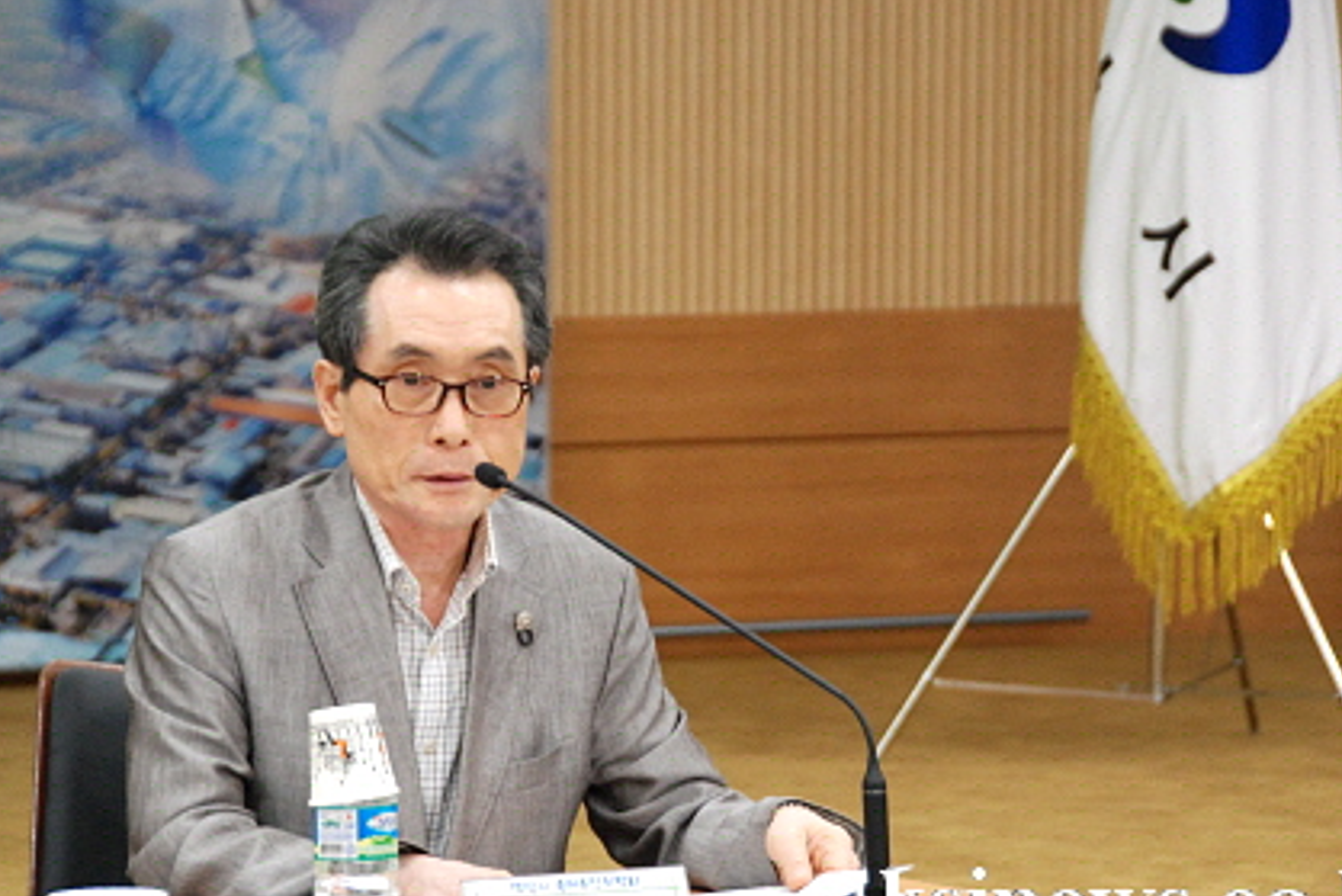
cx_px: 700
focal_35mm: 189
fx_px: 7033
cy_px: 474
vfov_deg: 7.3
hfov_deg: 10.9
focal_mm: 105
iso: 1250
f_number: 5.6
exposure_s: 1/50
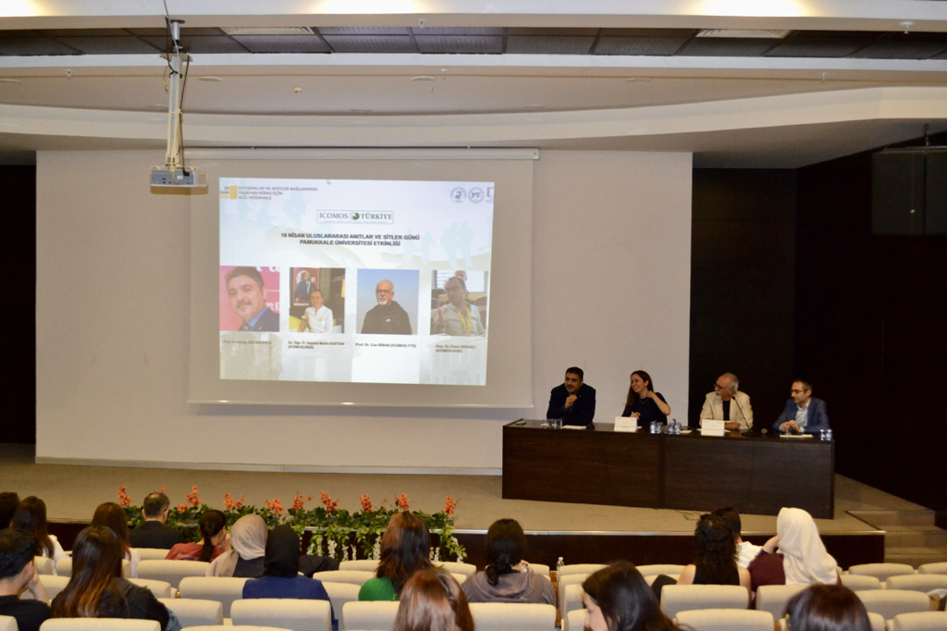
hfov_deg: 43.6
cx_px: 474
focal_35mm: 45
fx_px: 1183
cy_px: 316
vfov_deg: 29.8
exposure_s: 1/60
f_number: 4.5
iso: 2800
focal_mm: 30
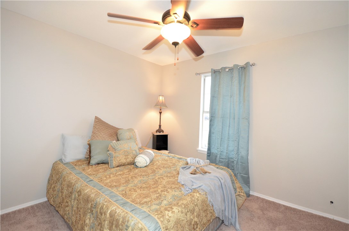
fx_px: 145
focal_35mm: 15
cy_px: 116
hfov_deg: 100.5
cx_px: 174
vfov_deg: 77.1
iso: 1800
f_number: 4
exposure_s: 1/60
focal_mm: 10
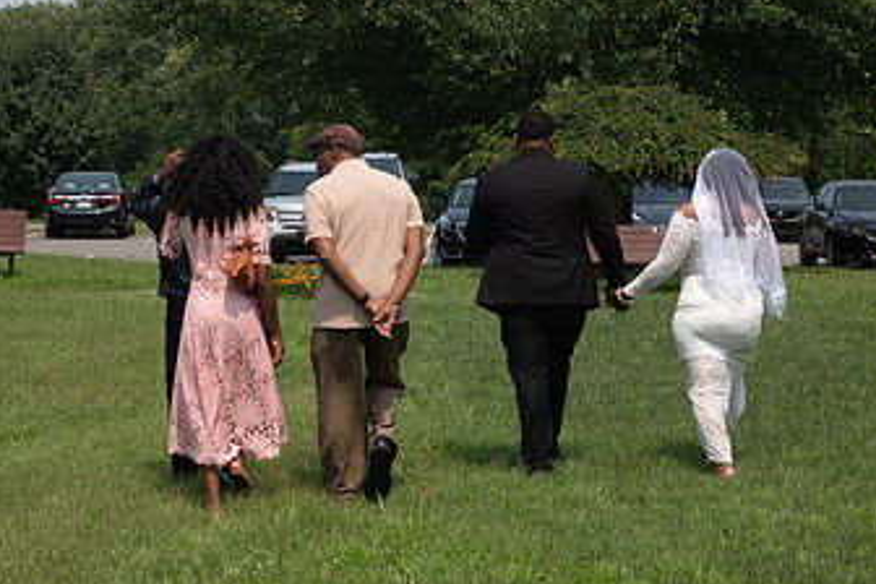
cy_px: 241
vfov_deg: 10.9
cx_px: 412
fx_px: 3066
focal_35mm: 126
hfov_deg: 16.3
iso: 800
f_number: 6.3
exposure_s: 1/400
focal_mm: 70
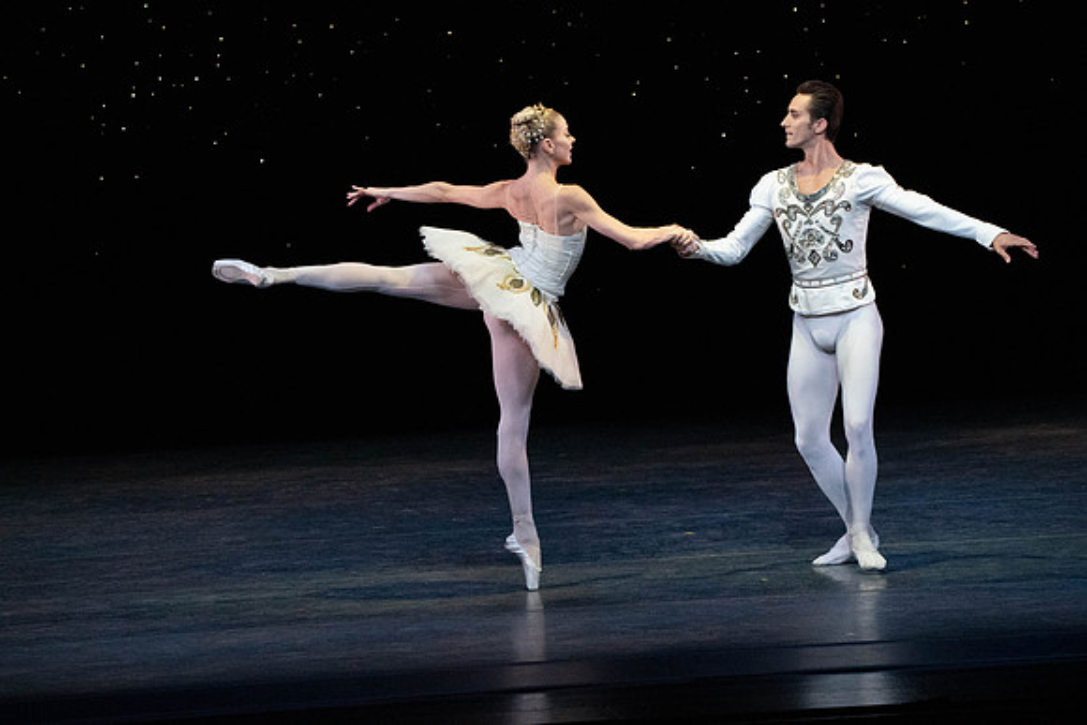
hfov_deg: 6.5
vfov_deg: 4.3
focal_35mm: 318
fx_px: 9604
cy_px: 362
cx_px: 544
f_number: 11
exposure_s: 1/500
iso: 20000
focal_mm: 318
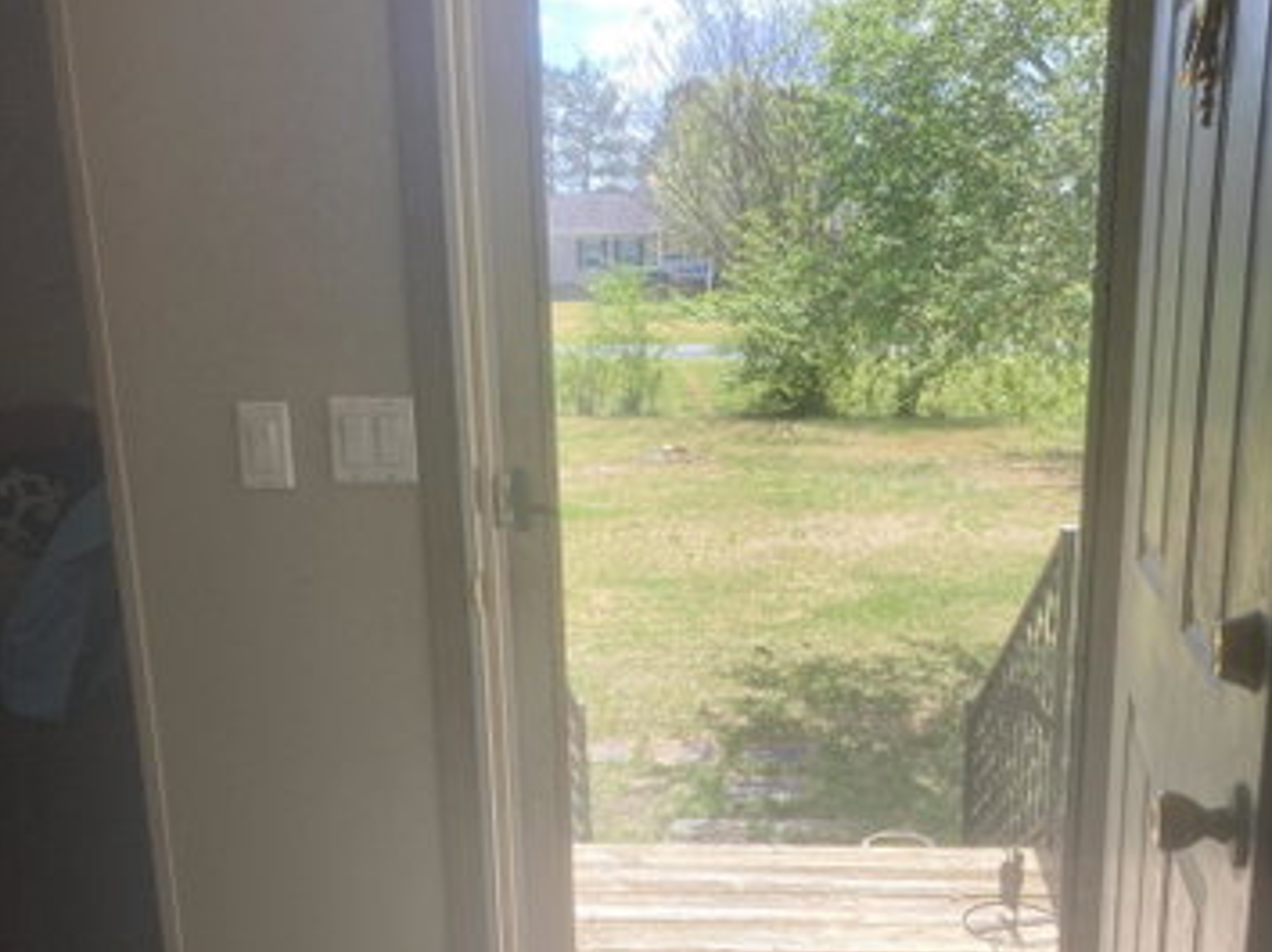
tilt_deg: -14.6
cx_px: 643
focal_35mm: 38
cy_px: 647
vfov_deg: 37.2
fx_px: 1395
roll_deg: +1.0
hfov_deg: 49.0
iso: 20
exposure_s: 1/215
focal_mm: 3.99
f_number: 1.8
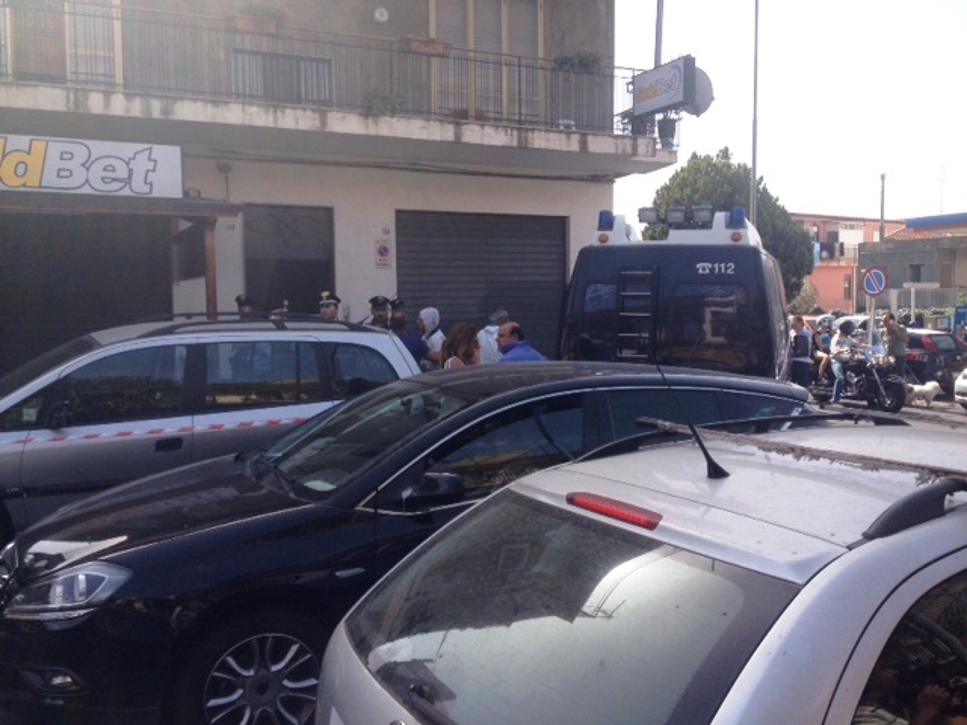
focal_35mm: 35
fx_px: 978
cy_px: 362
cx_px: 484
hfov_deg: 52.6
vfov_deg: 40.7
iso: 50
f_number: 2.4
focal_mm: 4.28
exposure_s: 1/935
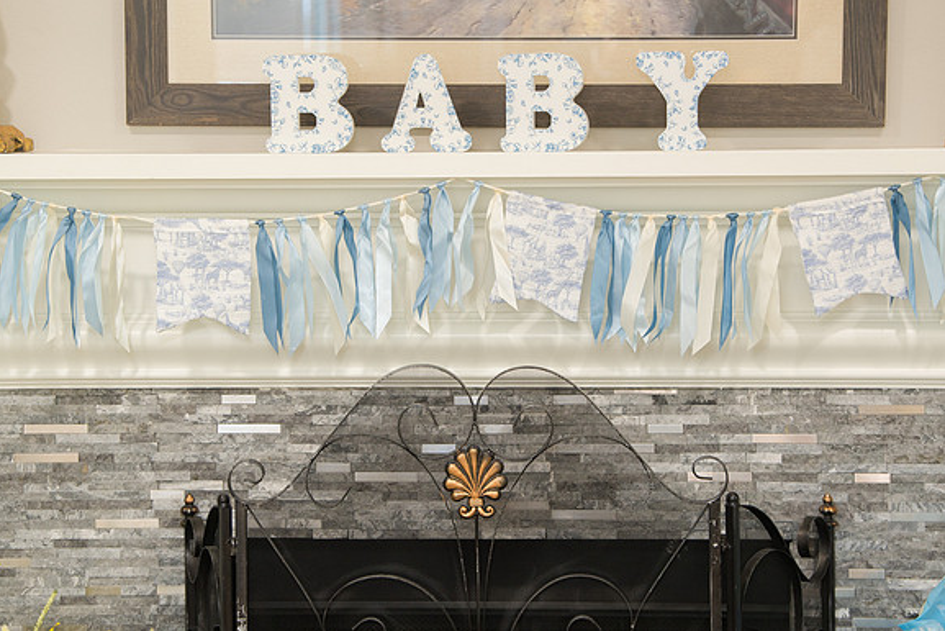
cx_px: 466
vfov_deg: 11.5
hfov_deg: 17.2
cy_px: 314
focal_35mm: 119
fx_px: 3124
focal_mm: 110
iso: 1000
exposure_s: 1/60
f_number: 4.5
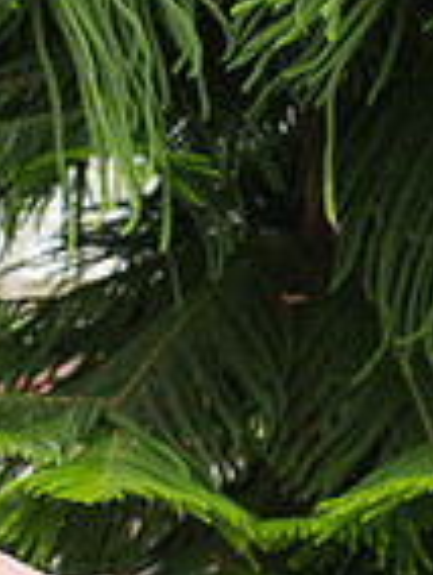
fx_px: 2278
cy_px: 401
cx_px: 198
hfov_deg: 10.9
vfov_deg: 14.3
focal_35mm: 137
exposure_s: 1/320
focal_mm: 35
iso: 360
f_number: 3.2
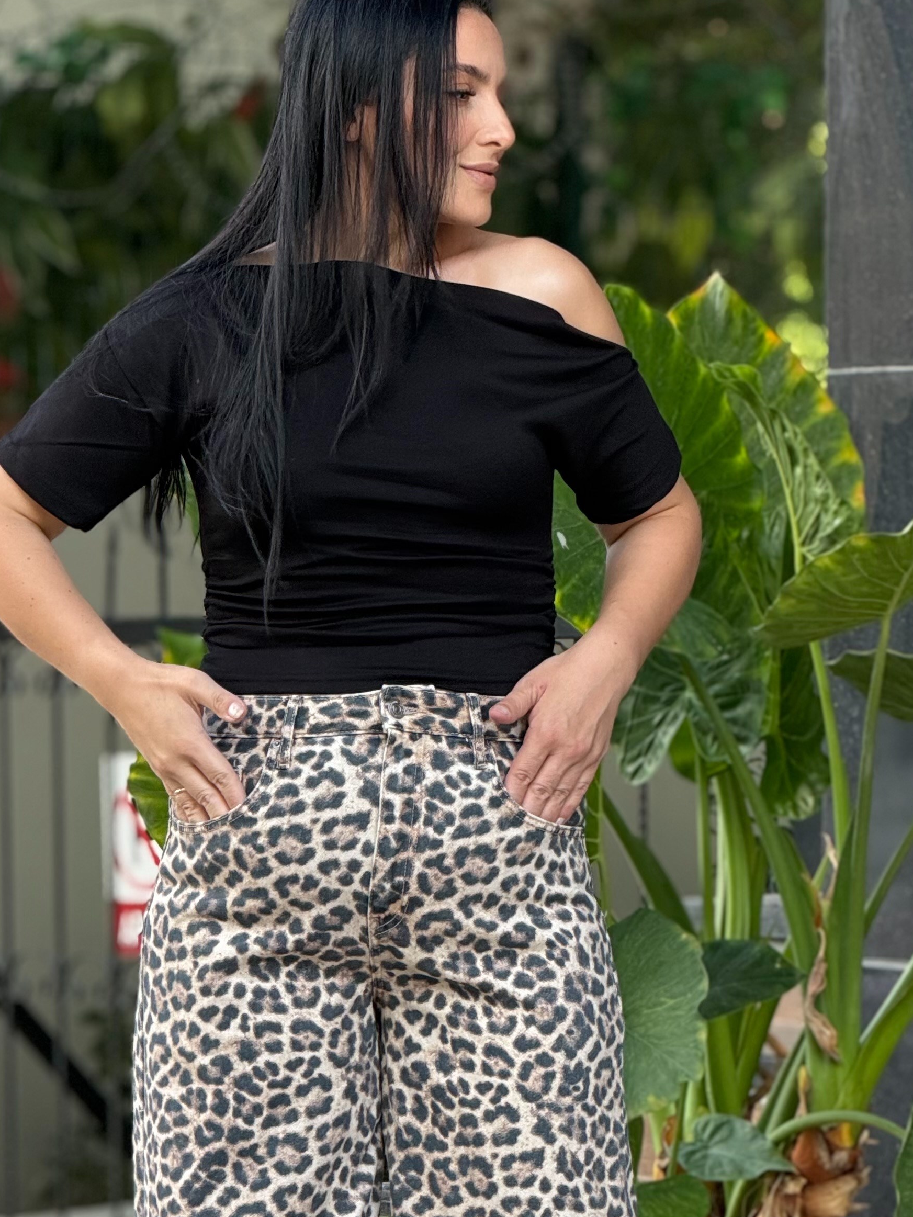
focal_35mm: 208
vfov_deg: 9.5
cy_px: 932
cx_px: 464
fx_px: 7313
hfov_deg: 7.1
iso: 160
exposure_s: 1/99
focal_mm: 15.66
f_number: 2.8
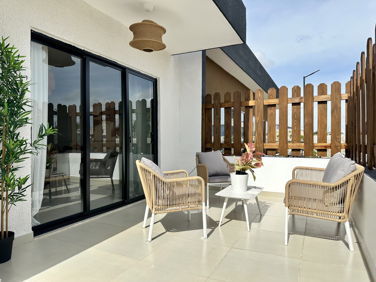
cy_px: 141
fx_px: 261
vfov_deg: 56.8
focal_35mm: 24
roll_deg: -0.5
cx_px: 188
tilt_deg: +0.3
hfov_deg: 71.6
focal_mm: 6.86
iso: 80
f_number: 1.78
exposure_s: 1/5848
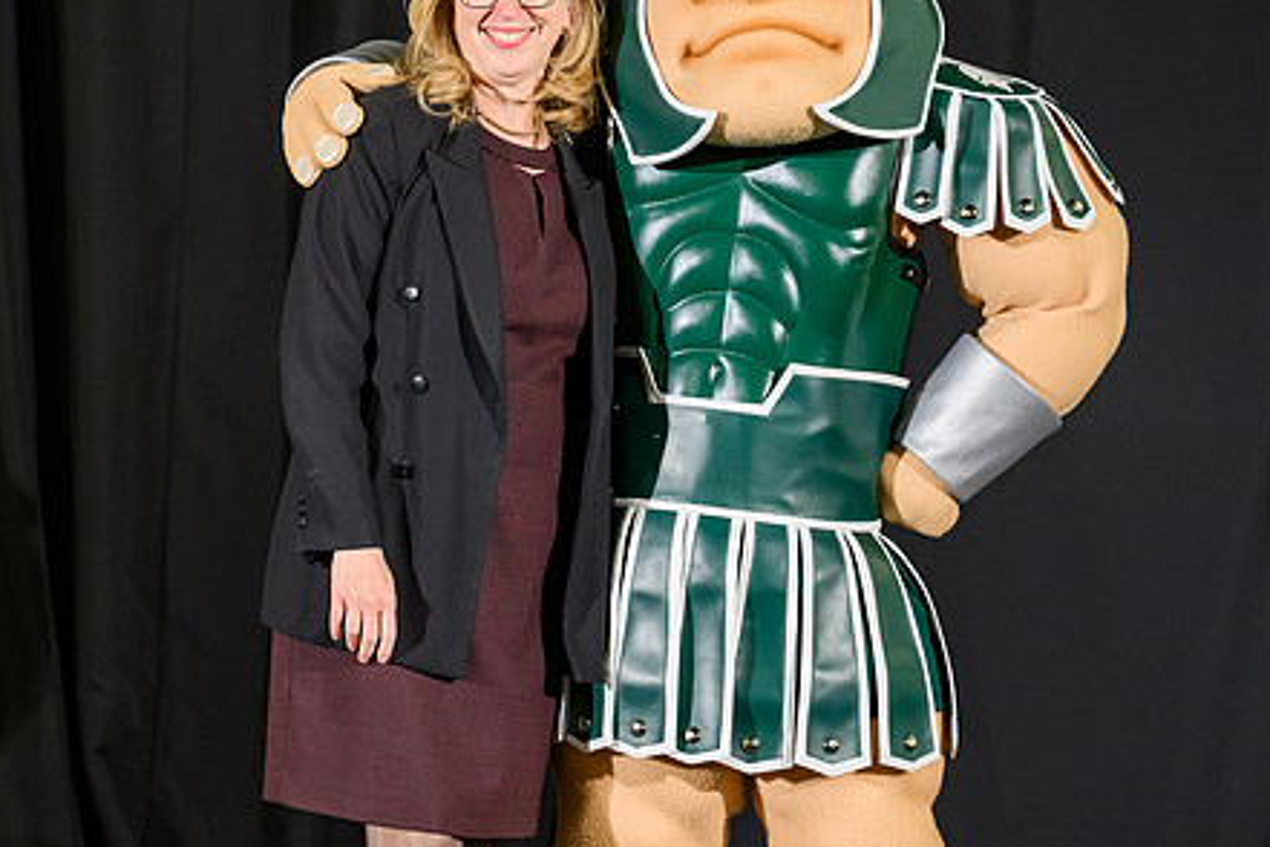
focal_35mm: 196
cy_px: 235
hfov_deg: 10.5
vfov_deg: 7.0
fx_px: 6914
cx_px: 586
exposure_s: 1/320
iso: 1250
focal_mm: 120
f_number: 2.8
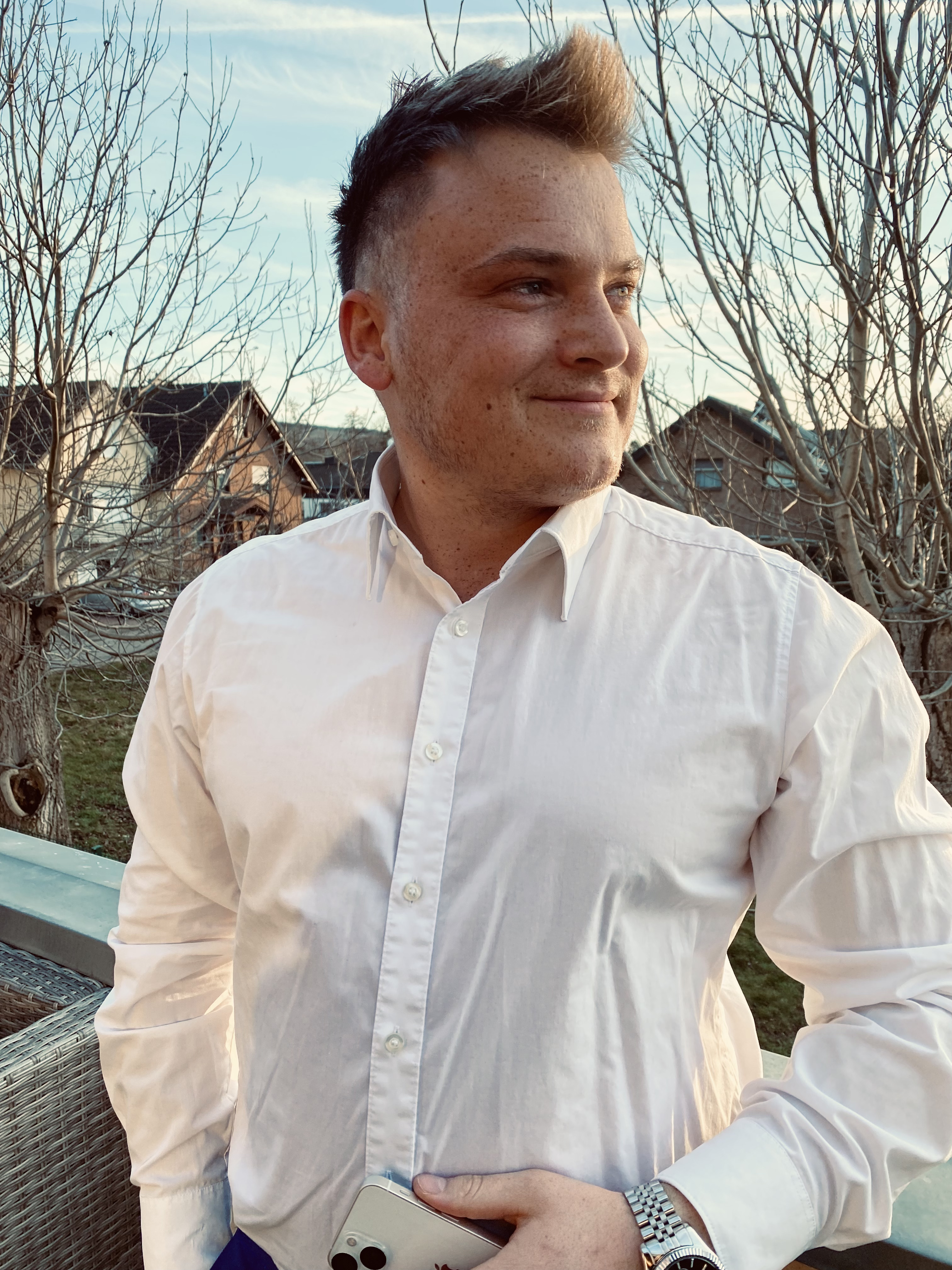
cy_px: 635
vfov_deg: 67.3
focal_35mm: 26
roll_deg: -0.7
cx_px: 476
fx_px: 953
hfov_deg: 53.1
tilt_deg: -7.4
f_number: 1.8
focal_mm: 4.25
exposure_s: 1/489
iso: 32
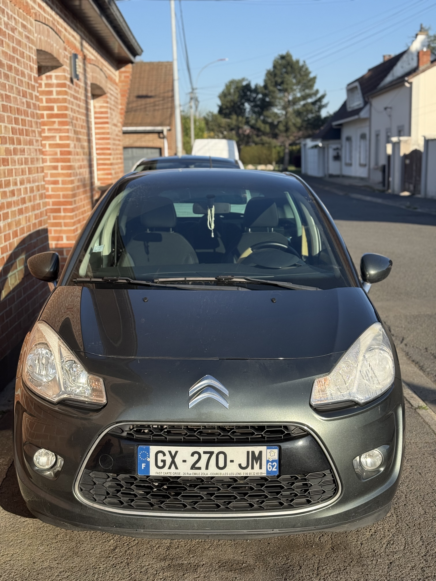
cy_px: 290
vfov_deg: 39.7
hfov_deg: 30.3
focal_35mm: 48
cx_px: 218
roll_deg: +1.0
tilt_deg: -9.1
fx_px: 806
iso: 64
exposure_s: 1/2088
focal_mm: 6.76
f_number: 1.78
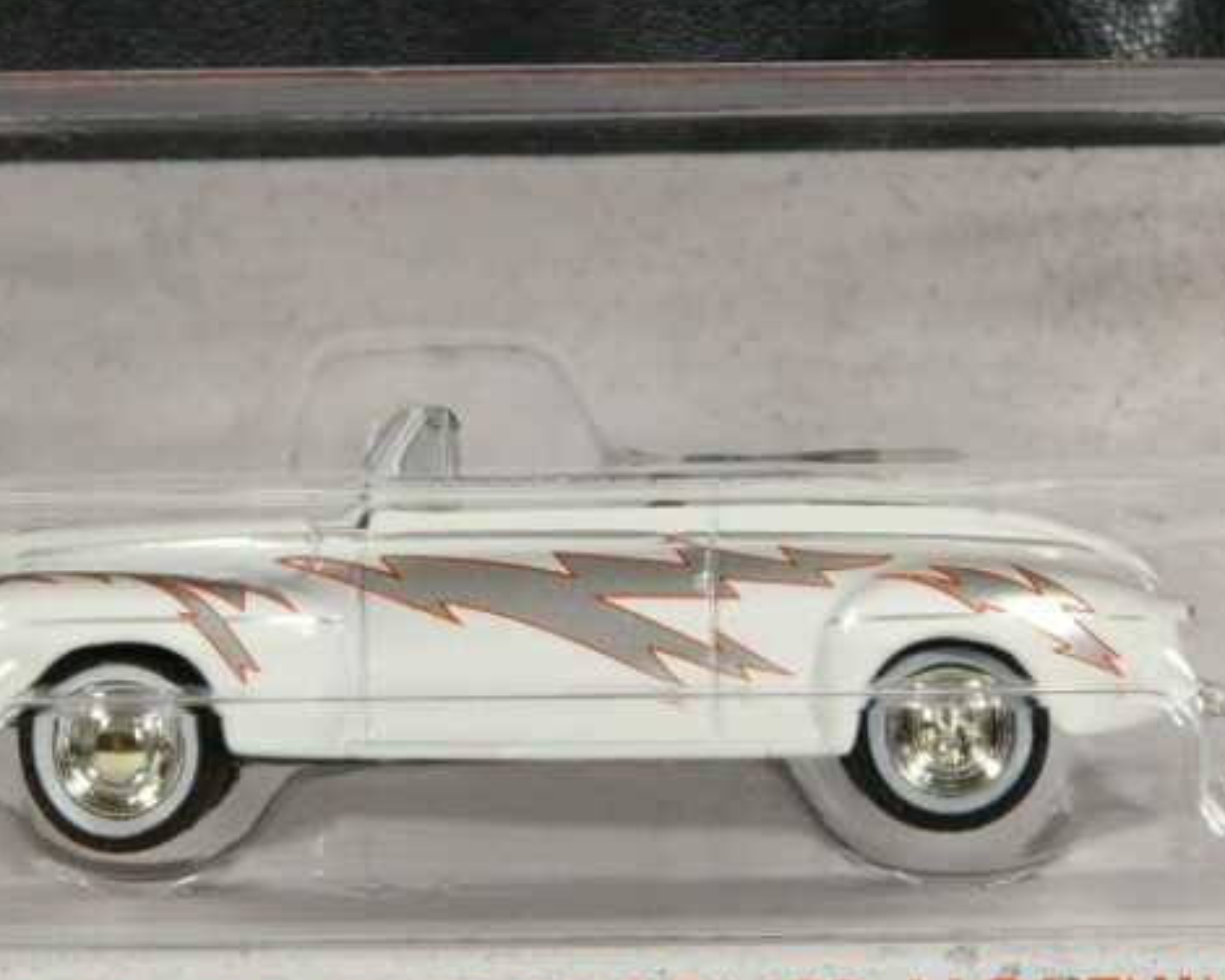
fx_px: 5692
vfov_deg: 9.8
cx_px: 605
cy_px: 573
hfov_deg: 12.3
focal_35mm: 157
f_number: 3.2
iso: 100
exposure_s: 1/50
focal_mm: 12.9
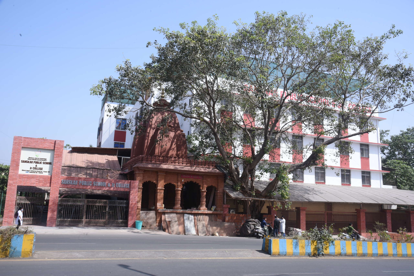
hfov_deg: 61.9
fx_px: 345
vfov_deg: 43.6
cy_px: 138
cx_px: 207
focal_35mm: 30
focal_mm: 30
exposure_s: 1/125
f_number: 20
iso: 500
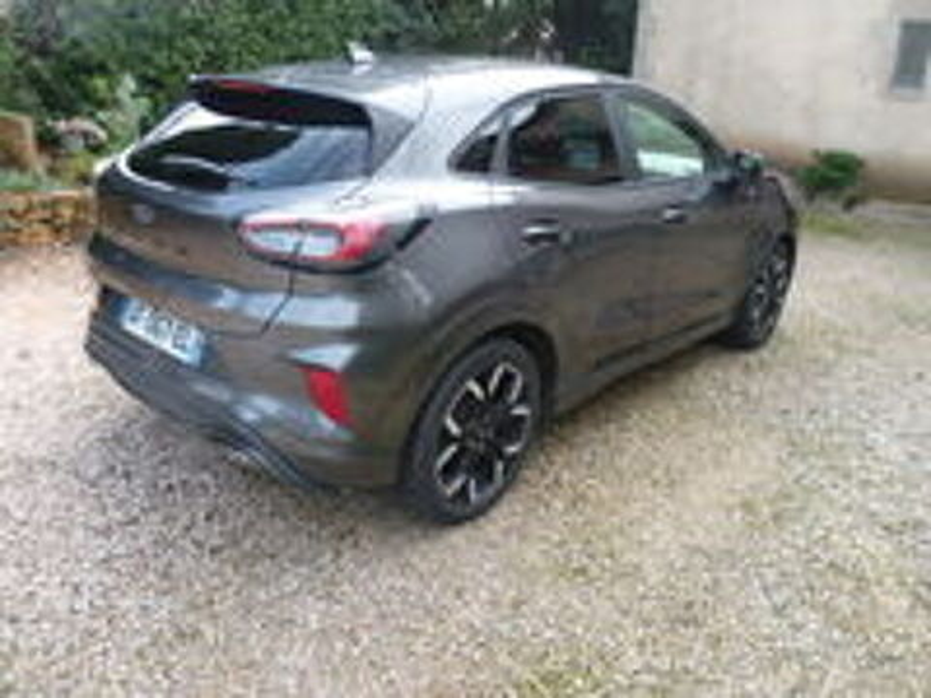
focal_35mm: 28
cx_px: 466
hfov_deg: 63.4
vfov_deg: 49.7
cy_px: 349
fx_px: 753
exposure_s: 1/100
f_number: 2.8
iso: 80
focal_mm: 5
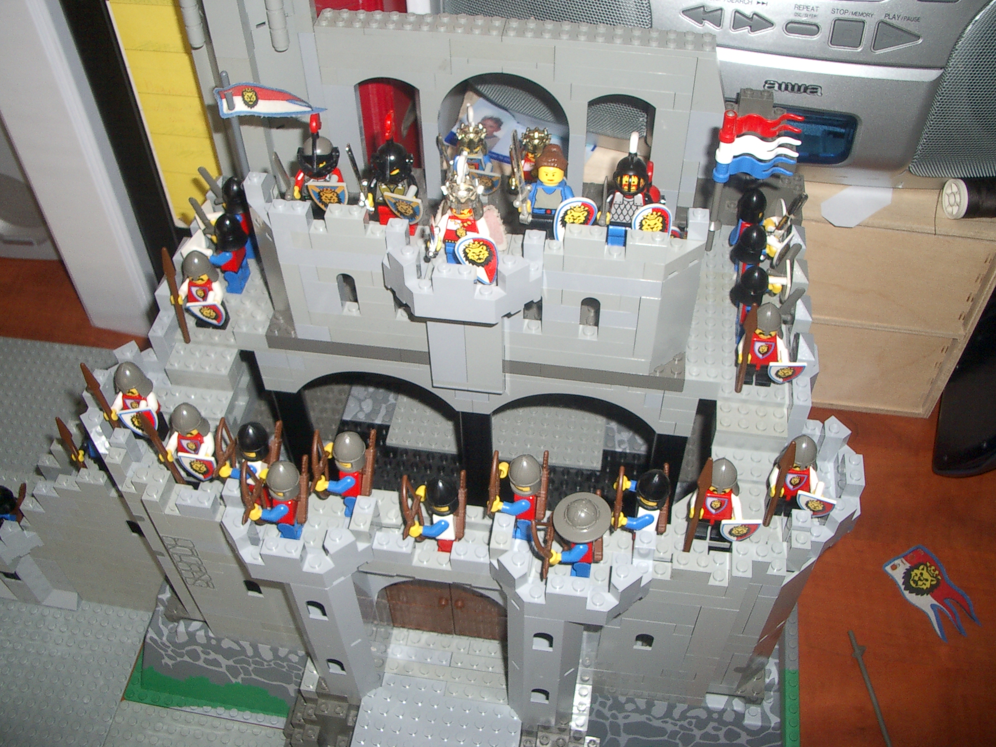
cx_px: 498
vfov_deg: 40.7
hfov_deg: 52.6
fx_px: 1007
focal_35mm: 35
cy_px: 374
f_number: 4.3
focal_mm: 5.8
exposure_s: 1/40
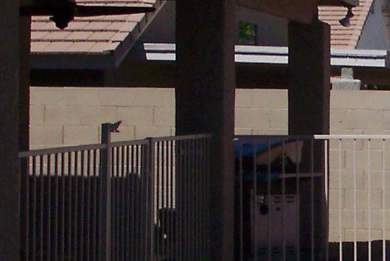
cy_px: 204
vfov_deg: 9.9
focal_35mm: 139
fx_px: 1506
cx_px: 475
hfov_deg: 14.3
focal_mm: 7.5
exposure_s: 1/500
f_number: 9.5
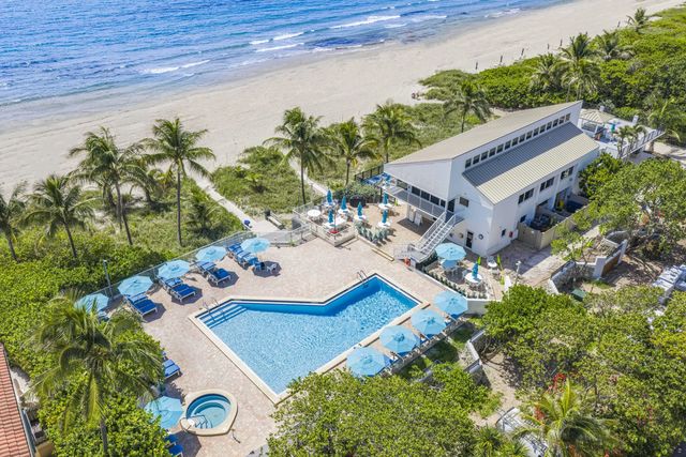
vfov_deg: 46.4
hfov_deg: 65.5
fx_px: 534
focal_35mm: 28
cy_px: 228
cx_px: 343
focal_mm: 14.45
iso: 100
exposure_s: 1/800
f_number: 2.8
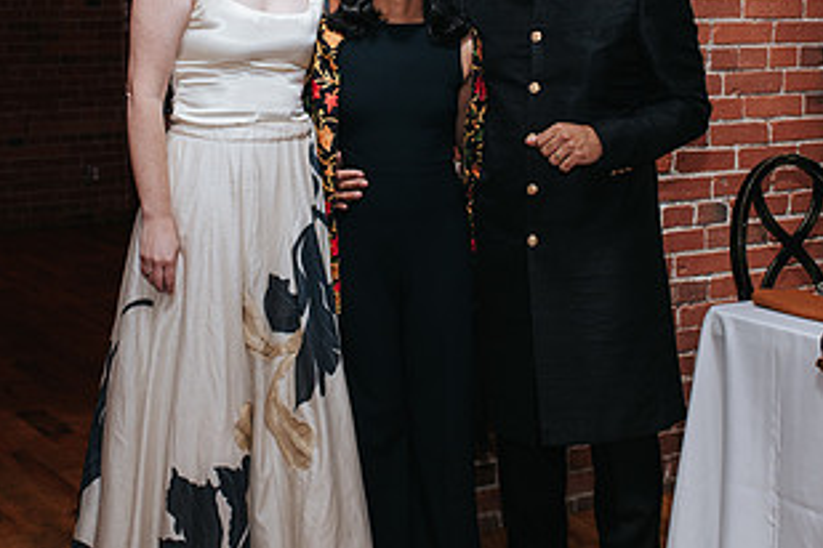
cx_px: 365
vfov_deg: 19.6
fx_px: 1577
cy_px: 164
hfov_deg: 29.2
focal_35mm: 69
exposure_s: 1/200
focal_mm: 35
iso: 800
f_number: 4
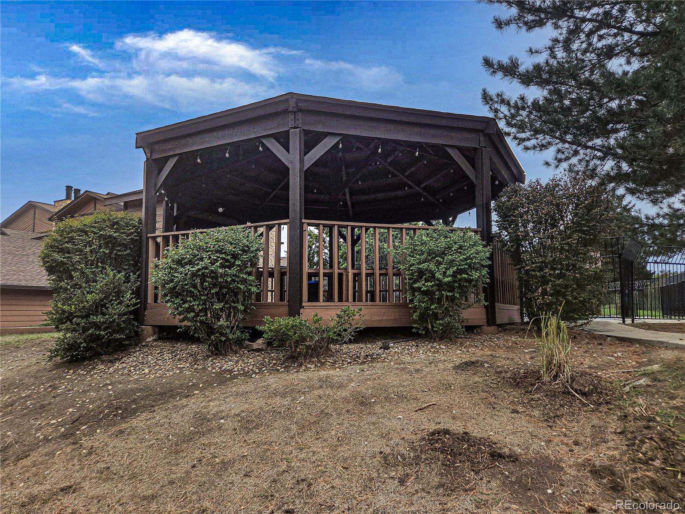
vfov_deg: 58.9
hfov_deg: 73.9
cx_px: 342
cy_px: 257
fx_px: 455
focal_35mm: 23
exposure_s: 1/1433
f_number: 1.8
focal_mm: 5.4
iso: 80
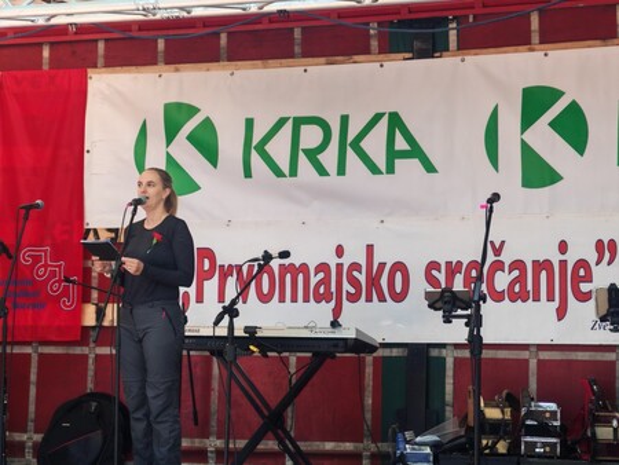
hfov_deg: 21.8
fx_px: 1610
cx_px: 310
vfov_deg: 16.4
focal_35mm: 90
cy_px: 232
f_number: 2.4
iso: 125
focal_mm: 8.67
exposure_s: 1/100
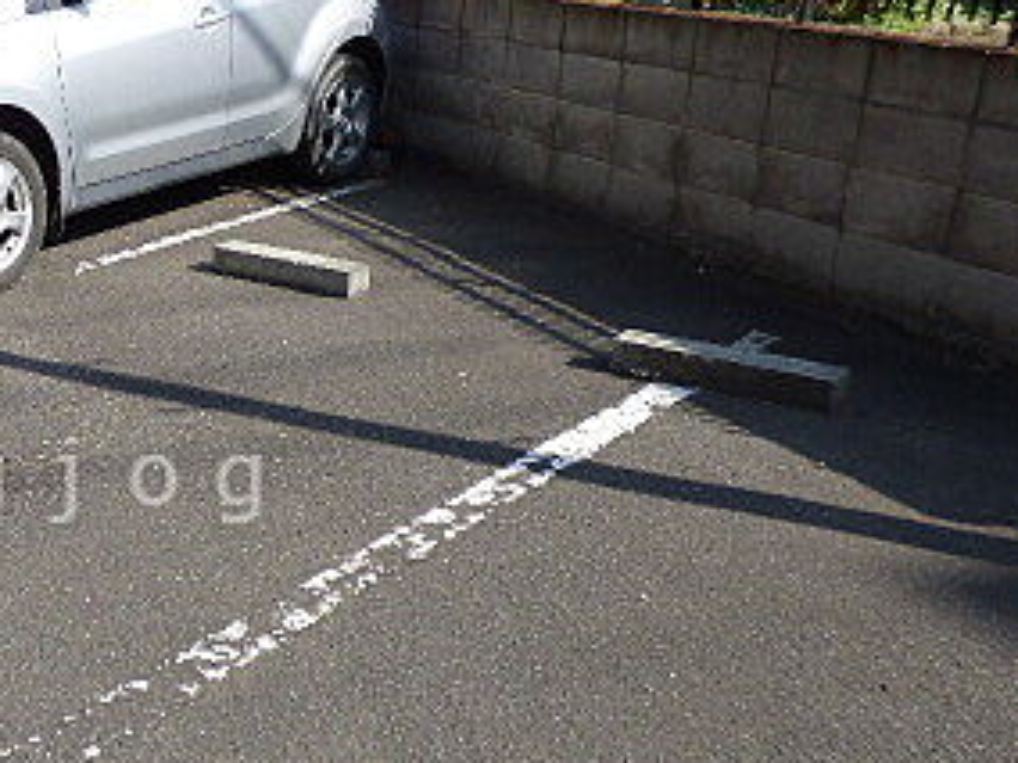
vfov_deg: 32.0
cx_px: 36
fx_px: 1323
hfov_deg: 38.1
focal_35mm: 45
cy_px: 480
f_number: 2.8
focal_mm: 3.58
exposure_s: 1/1300
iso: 100
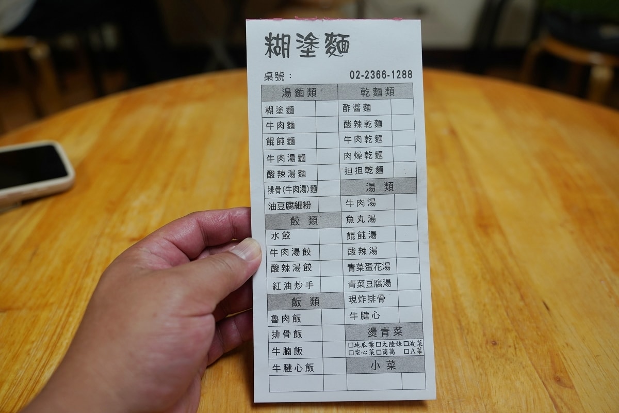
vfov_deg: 46.4
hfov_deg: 65.5
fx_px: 481
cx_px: 310
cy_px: 206
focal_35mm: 28
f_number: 4
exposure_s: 1/60
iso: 640
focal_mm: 28
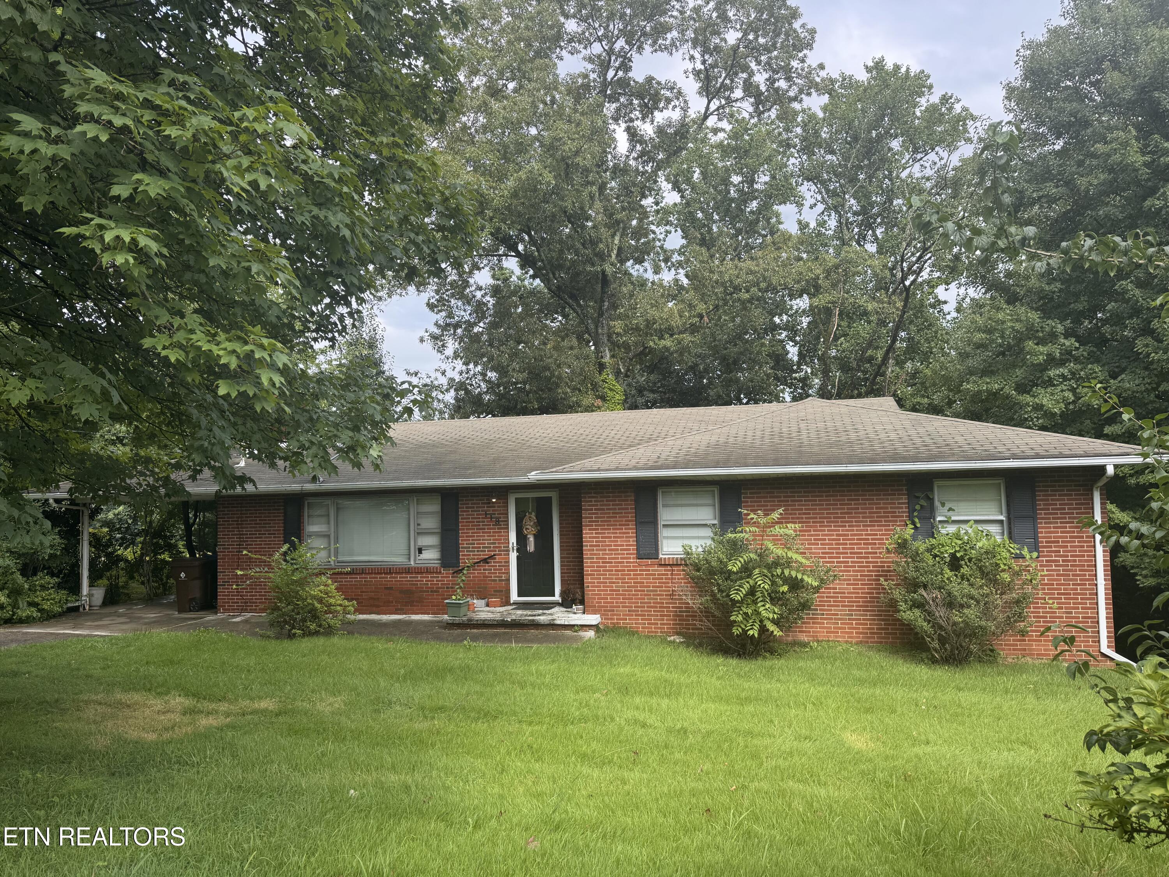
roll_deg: +1.1
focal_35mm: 24
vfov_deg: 56.8
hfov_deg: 71.6
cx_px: 584
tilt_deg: +2.9
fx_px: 810
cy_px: 438
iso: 80
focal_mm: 6.76
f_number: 1.78
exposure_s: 1/1366
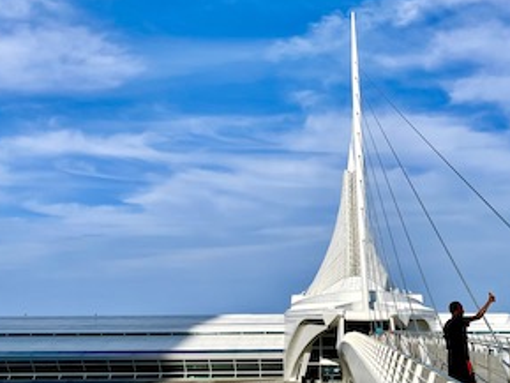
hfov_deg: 35.2
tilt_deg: +5.9
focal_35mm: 54
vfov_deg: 27.0
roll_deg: +0.2
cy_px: 219
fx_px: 796
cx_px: 334
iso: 32
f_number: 1.6
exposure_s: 1/6250
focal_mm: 5.1
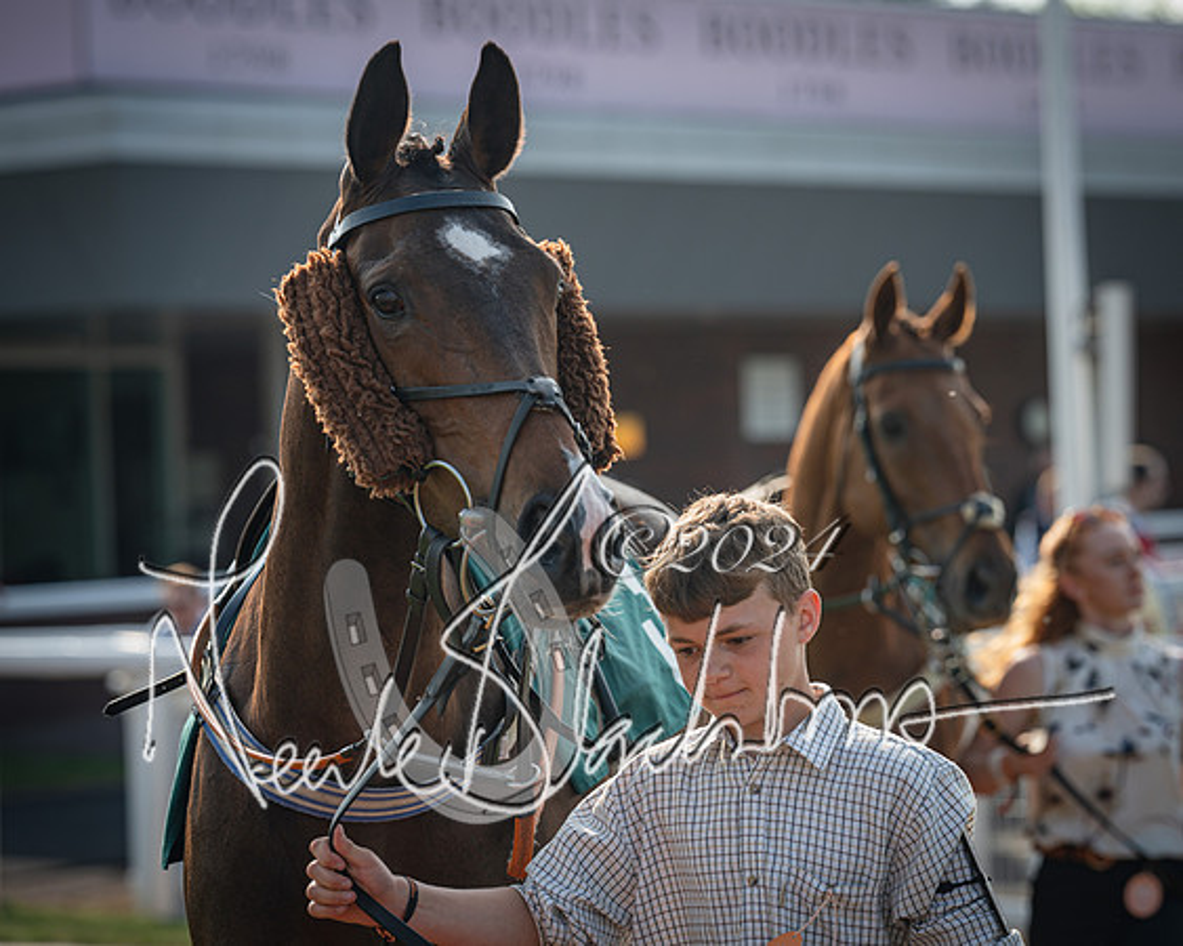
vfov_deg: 10.2
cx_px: 710
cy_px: 473
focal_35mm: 152
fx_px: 5321
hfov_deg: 12.7
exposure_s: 1/500
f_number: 4
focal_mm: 135
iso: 80
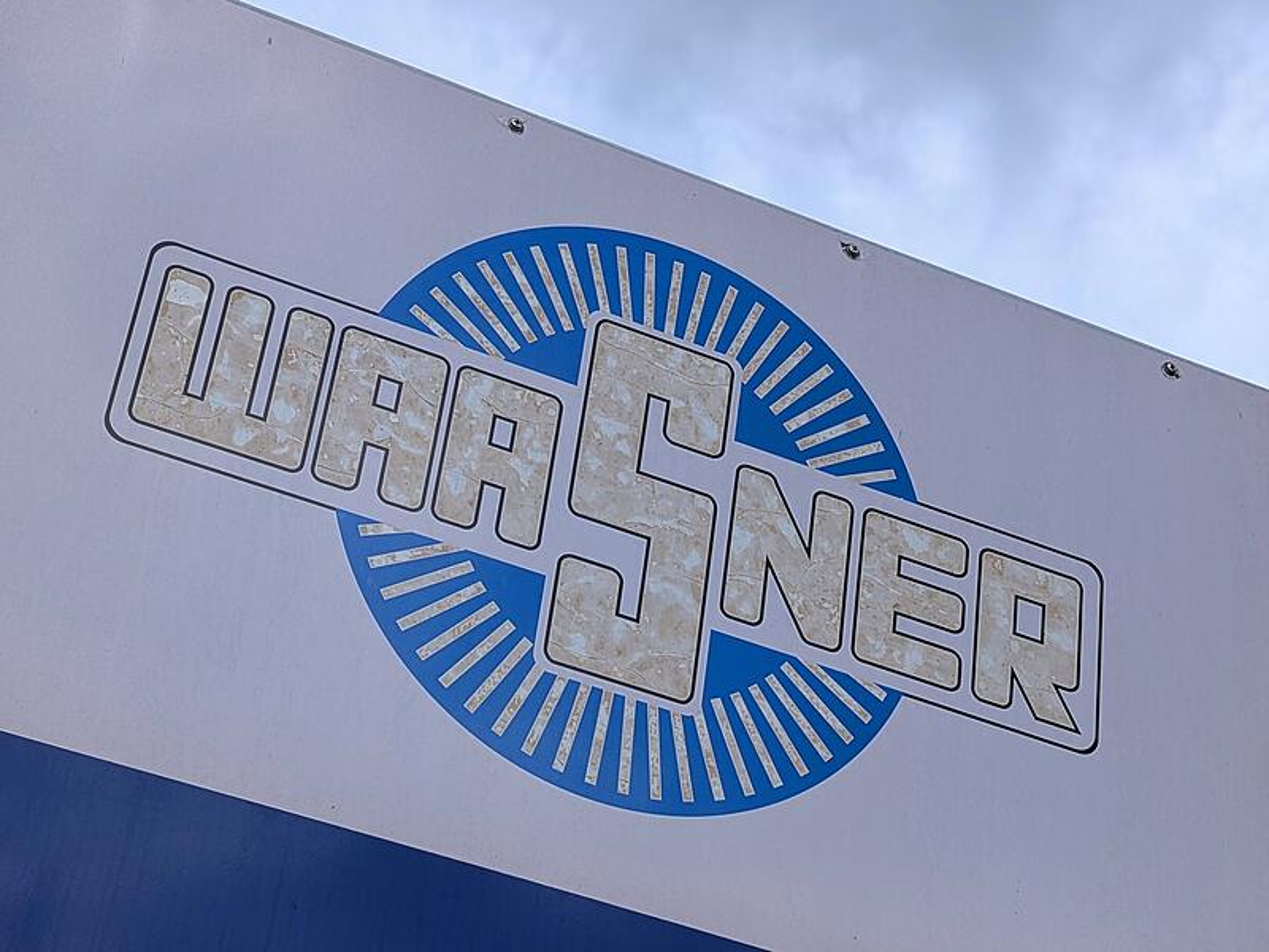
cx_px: 634
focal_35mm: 49
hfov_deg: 38.9
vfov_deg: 29.7
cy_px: 476
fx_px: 1796
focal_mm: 6.9
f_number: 1.68
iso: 21
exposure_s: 1/1631
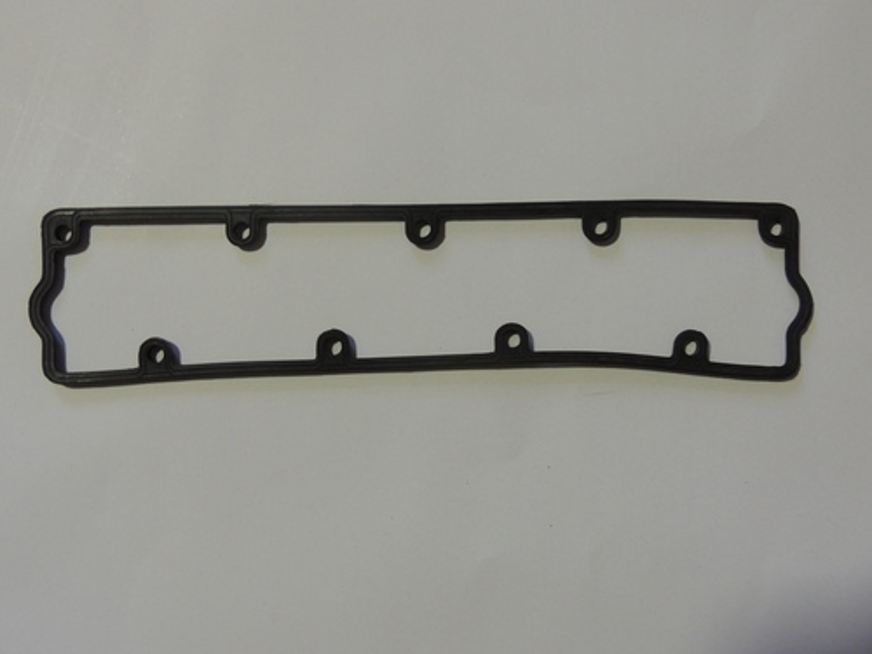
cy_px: 327
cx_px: 436
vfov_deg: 42.9
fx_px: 831
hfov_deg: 55.4
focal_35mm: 33
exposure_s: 1/15
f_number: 3.2
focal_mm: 5.8
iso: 400
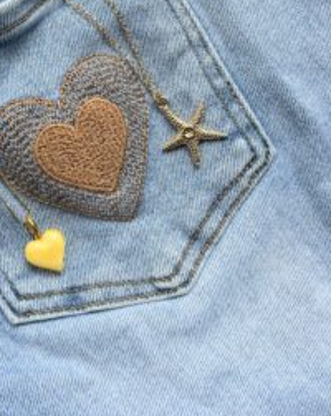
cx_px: 88
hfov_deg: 31.5
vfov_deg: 38.9
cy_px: 123
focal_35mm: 47
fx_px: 577
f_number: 1.6
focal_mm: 5.96
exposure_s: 1/121
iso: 40
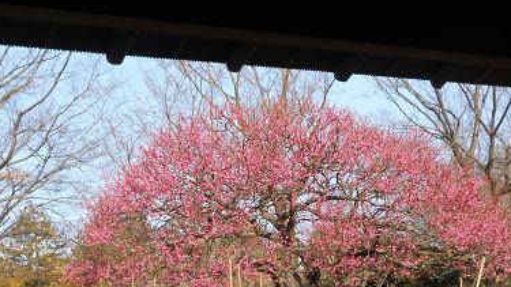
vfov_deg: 16.0
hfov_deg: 28.2
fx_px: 1016
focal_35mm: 75
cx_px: 276
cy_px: 230
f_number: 5.2
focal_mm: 10
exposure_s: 1/250
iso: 100
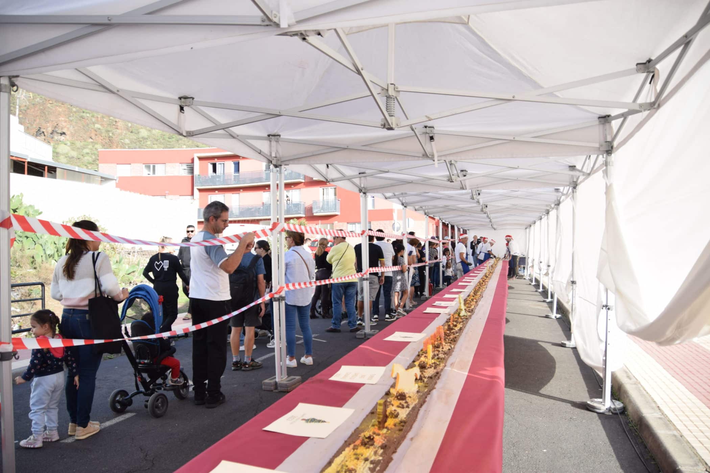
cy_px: 236
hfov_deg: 67.4
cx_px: 355
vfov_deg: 47.9
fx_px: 532
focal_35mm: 27
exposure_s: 1/320
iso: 125
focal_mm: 18
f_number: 4
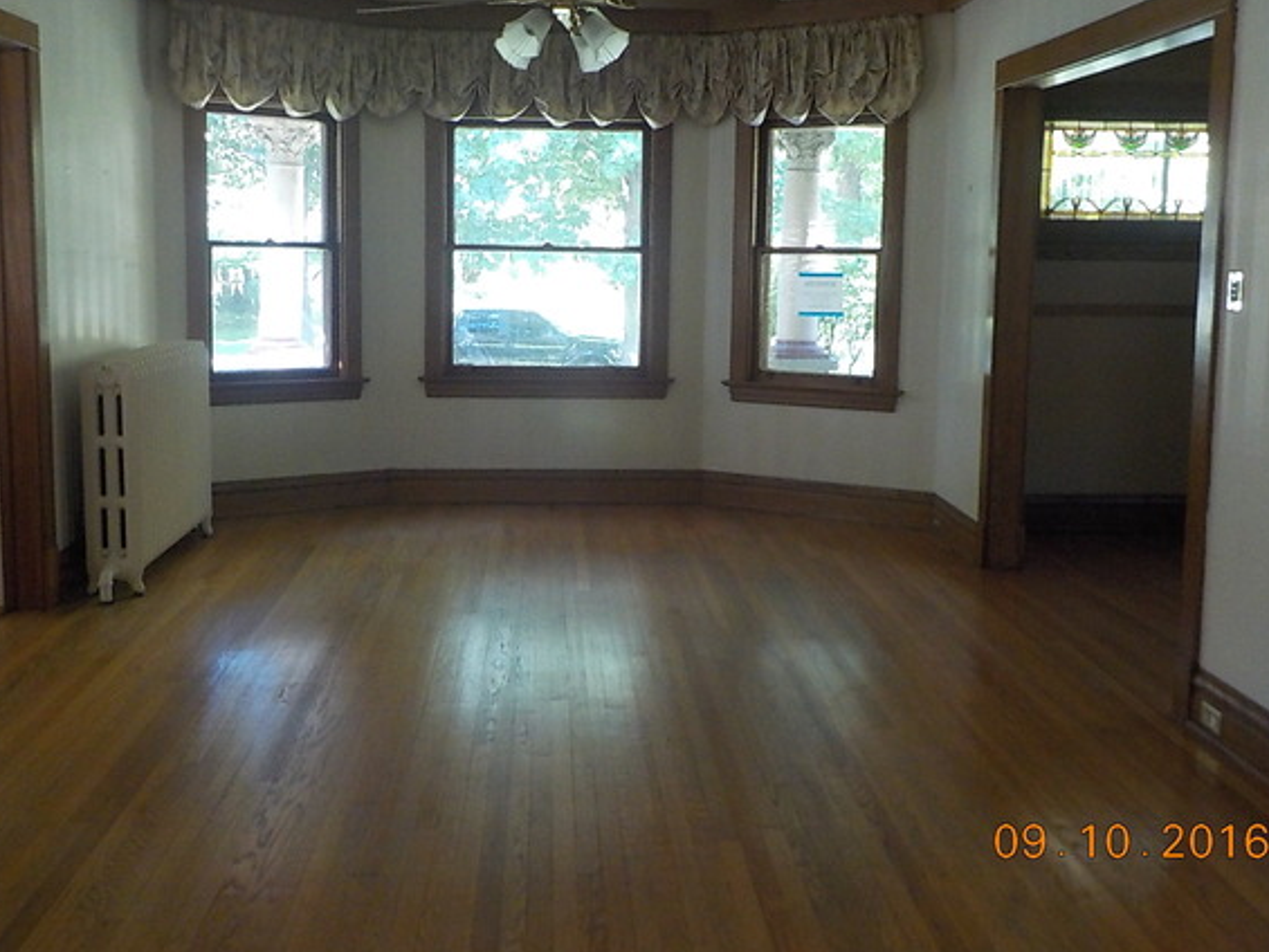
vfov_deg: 41.7
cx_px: 613
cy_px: 415
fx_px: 1247
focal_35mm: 34
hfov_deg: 53.9
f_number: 3.3
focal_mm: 4.1
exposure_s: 1/20
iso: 400
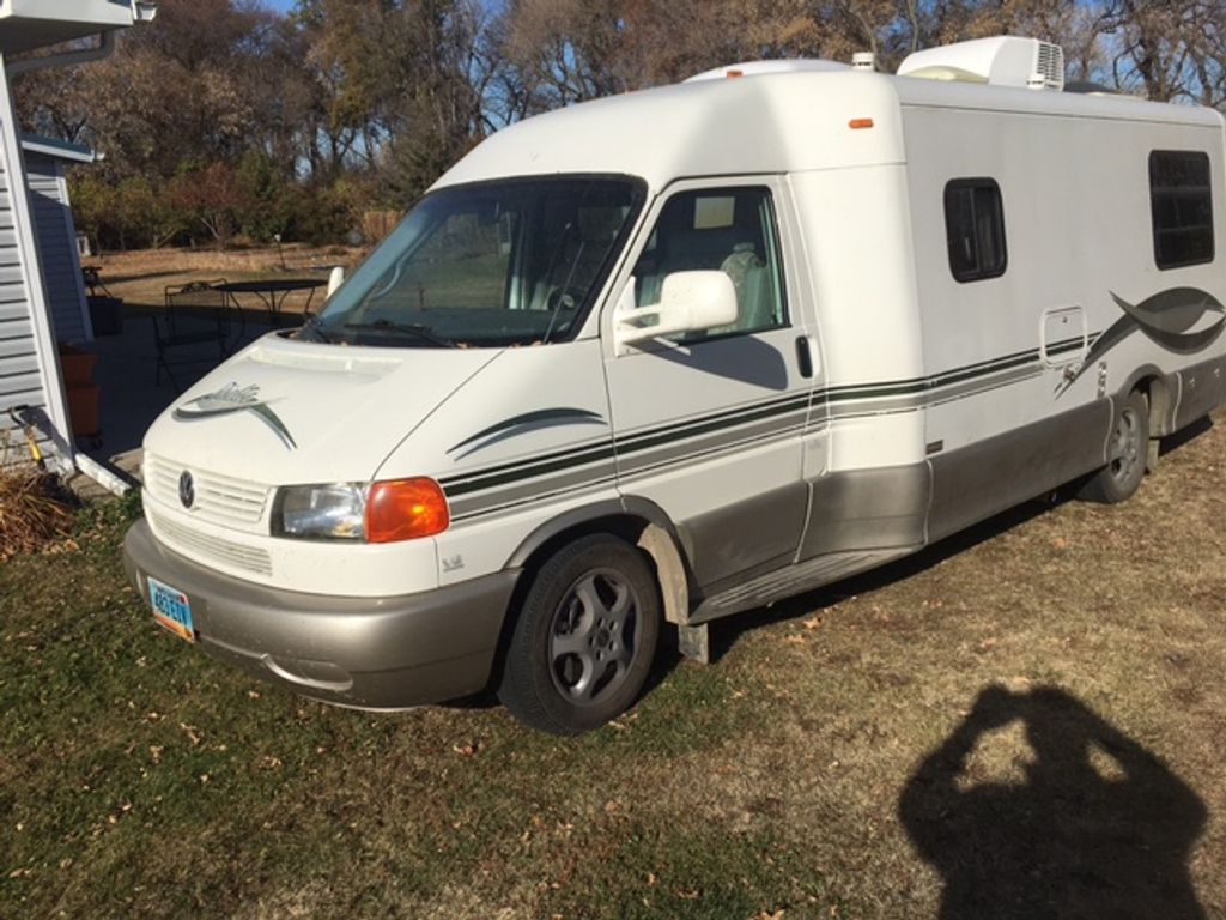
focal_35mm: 29
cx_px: 613
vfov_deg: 48.2
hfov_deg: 61.7
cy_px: 460
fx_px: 1027
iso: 25
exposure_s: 1/3846
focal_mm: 4.15
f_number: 2.2
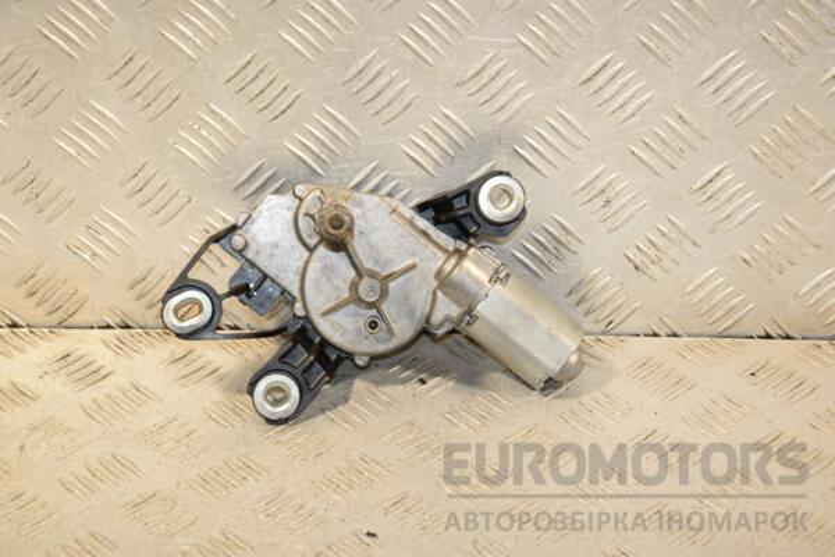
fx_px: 2018
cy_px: 278
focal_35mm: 87
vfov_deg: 15.7
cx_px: 418
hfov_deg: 23.4
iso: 800
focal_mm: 58
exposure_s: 1/200
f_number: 6.3
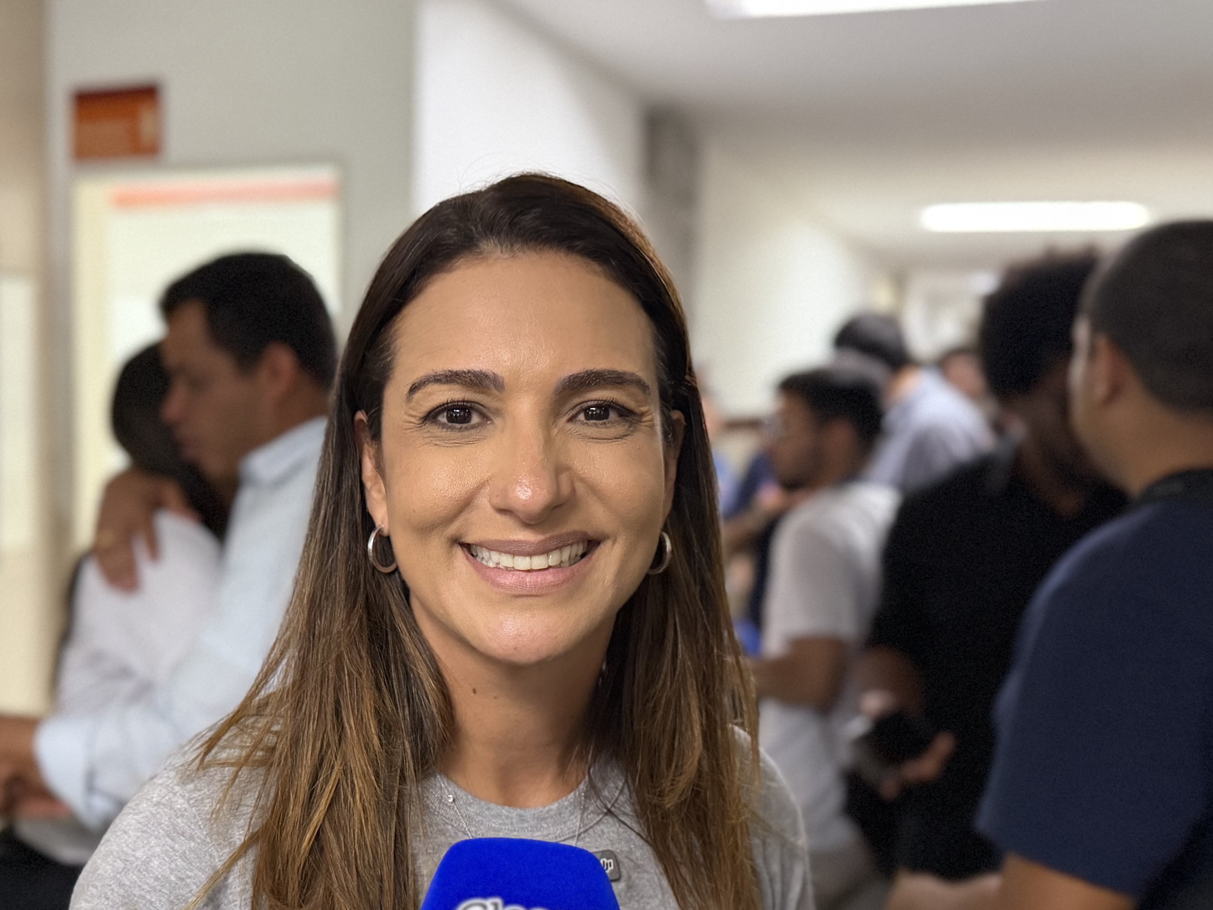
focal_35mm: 37
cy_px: 501
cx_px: 499
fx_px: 1297
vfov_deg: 38.6
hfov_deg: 49.9
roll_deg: +0.4
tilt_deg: -5.3
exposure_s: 1/60
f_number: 1.78
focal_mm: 6.76
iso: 800
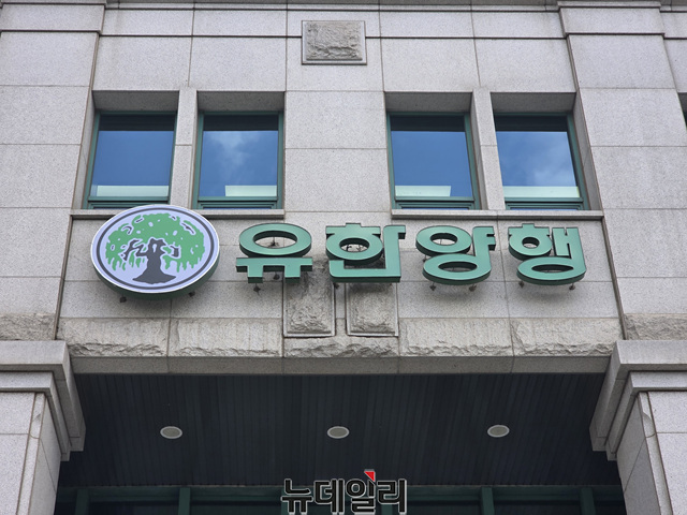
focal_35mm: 69
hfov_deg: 28.2
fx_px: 1369
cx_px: 344
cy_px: 258
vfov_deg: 21.3
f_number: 2.4
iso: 50
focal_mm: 7.9
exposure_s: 1/556
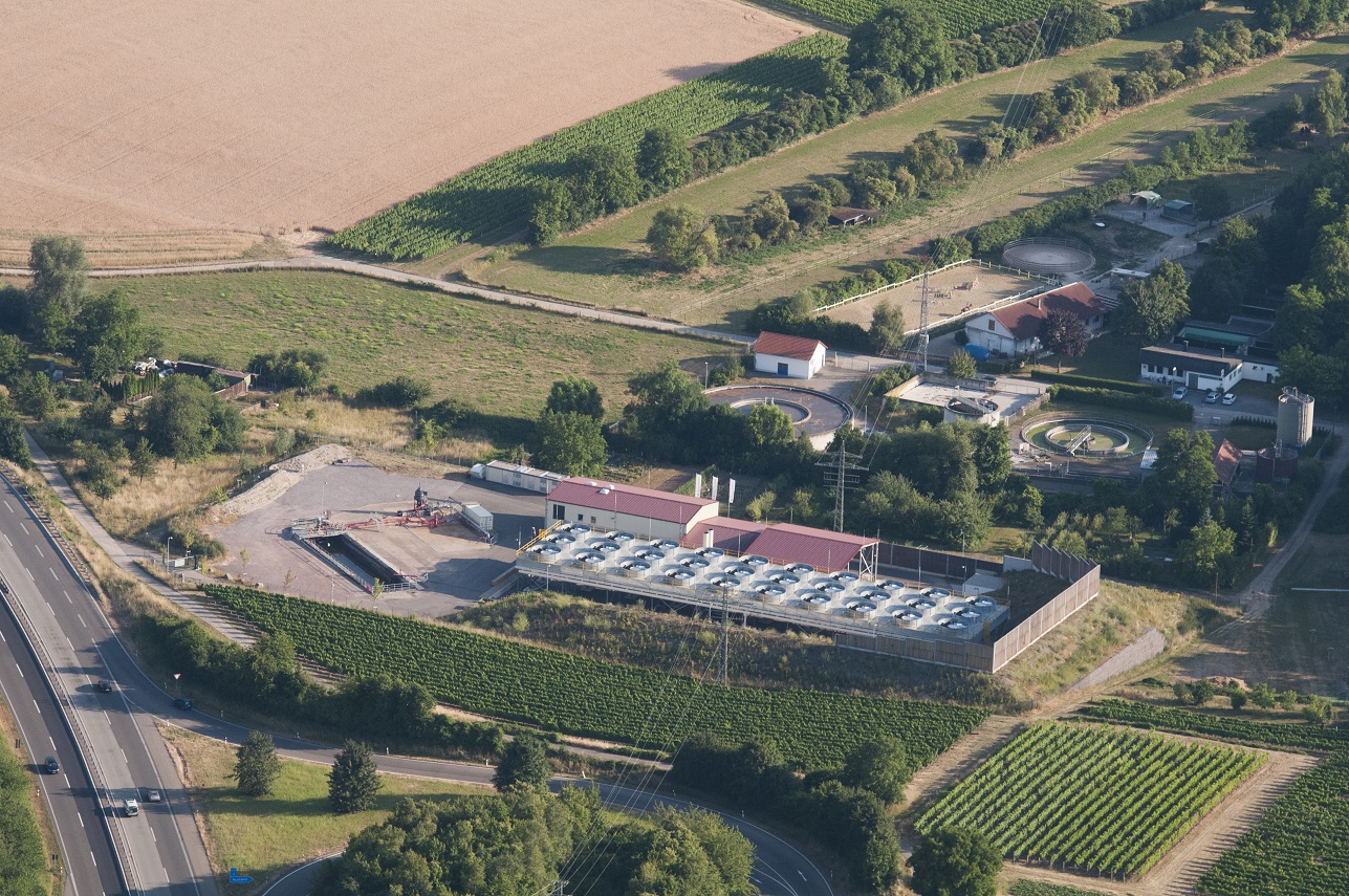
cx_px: 674
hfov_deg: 8.1
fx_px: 9544
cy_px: 448
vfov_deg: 5.4
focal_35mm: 255
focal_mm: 170
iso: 640
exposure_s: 1/1000
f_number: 5.6
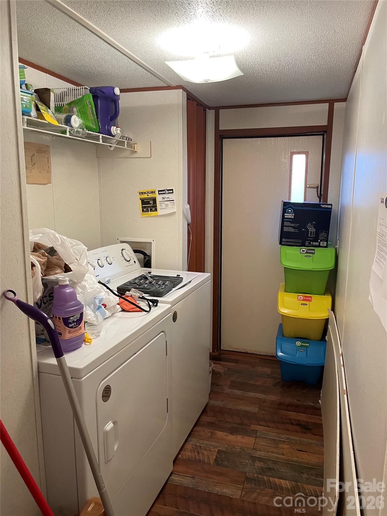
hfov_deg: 53.1
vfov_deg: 67.3
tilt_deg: -10.0
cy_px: 258
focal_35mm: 26
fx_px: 388
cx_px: 194
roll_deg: +1.3
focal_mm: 4.2
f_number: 1.6
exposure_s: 1/60
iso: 200
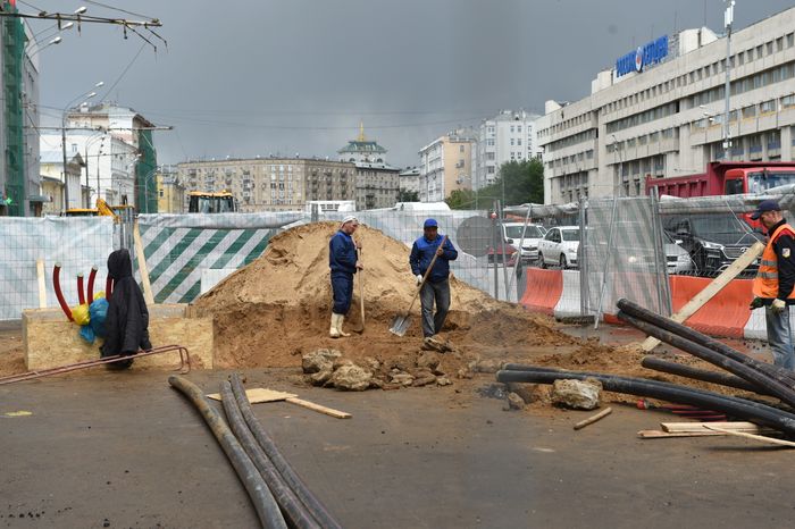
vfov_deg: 19.4
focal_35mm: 70
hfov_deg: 28.9
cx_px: 398
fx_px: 1545
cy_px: 264
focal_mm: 70
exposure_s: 1/2000
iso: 640
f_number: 5.6
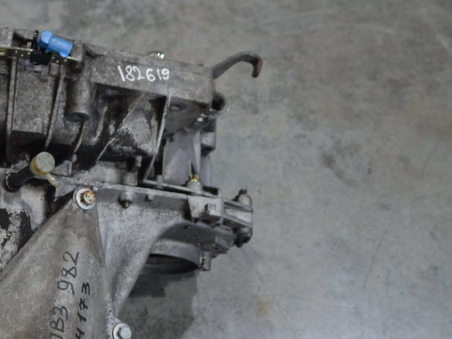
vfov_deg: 25.0
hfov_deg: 31.7
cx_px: 50
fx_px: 757
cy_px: 241
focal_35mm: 58
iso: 560
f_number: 4
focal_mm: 20
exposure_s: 1/60
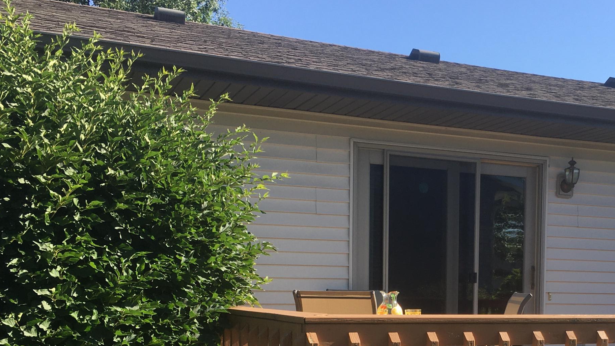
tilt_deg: -0.8
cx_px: 450
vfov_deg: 22.2
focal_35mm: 52
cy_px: 346
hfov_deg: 39.0
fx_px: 848
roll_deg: +0.3
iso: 25
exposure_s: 1/674
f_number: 2.2
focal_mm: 4.15
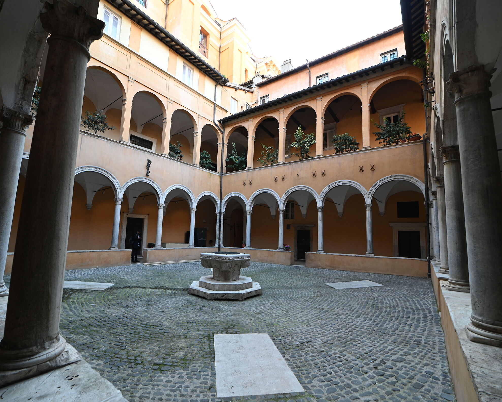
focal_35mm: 16
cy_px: 202
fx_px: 238
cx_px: 244
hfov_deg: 93.1
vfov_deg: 80.4
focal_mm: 14
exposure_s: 1/50
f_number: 5.6
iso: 360
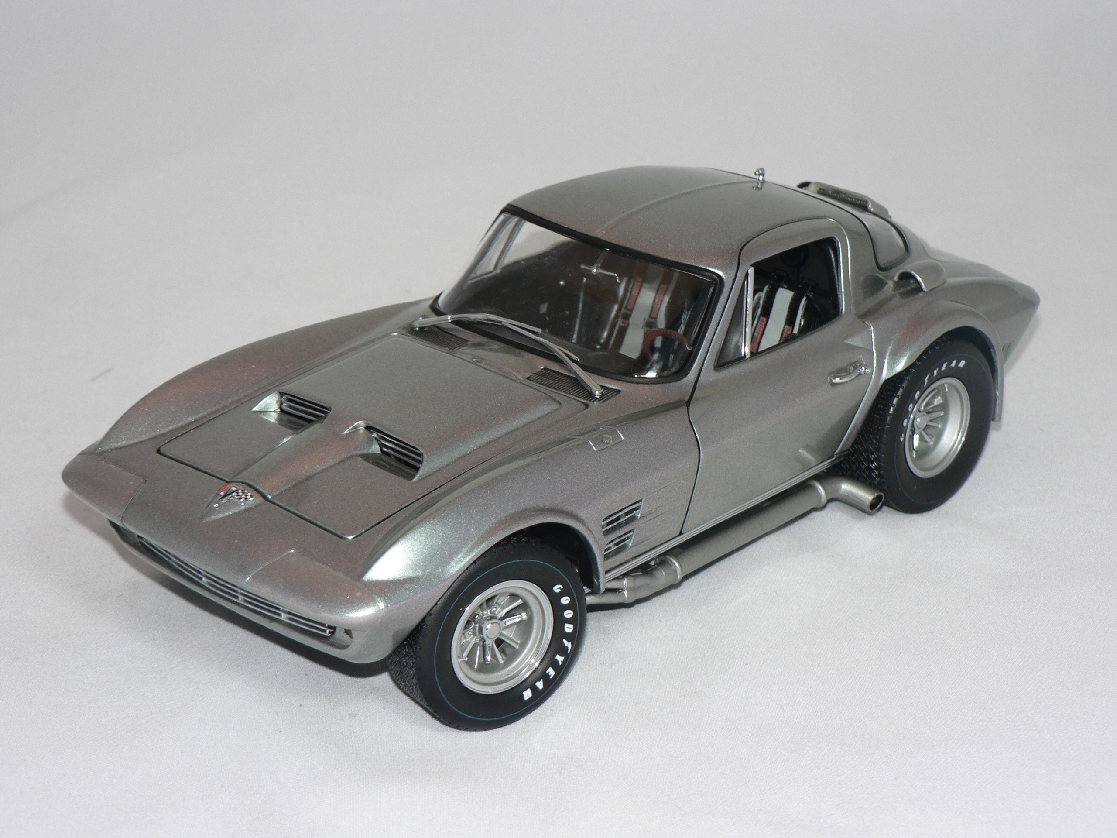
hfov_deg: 23.3
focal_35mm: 84
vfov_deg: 17.6
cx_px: 558
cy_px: 419
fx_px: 2711
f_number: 3.2
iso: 80
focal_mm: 14
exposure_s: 1/60
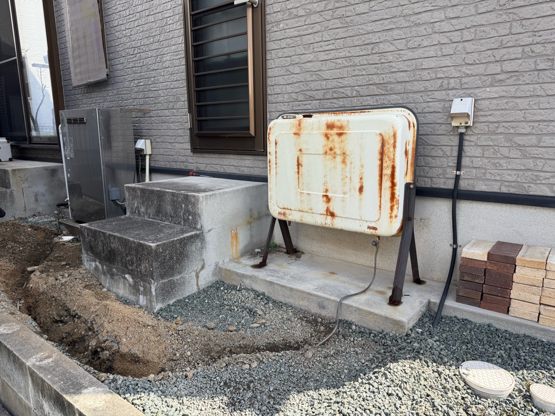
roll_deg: -0.6
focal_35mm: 24
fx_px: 385
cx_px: 278
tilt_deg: -9.6
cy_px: 208
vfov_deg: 56.8
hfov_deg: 71.6
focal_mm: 6.76
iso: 80
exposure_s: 1/1010
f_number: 1.78
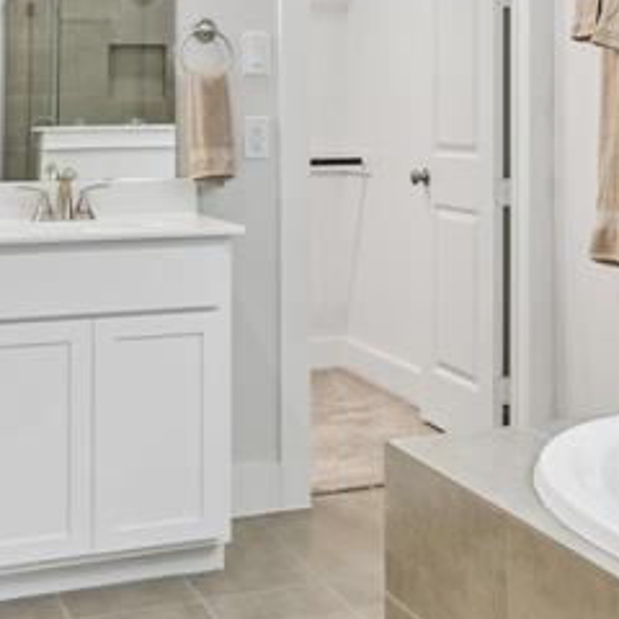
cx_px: 555
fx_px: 1396
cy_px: 108
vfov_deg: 24.5
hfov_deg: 24.3
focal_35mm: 69
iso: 320
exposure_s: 1/30
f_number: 8
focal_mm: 19
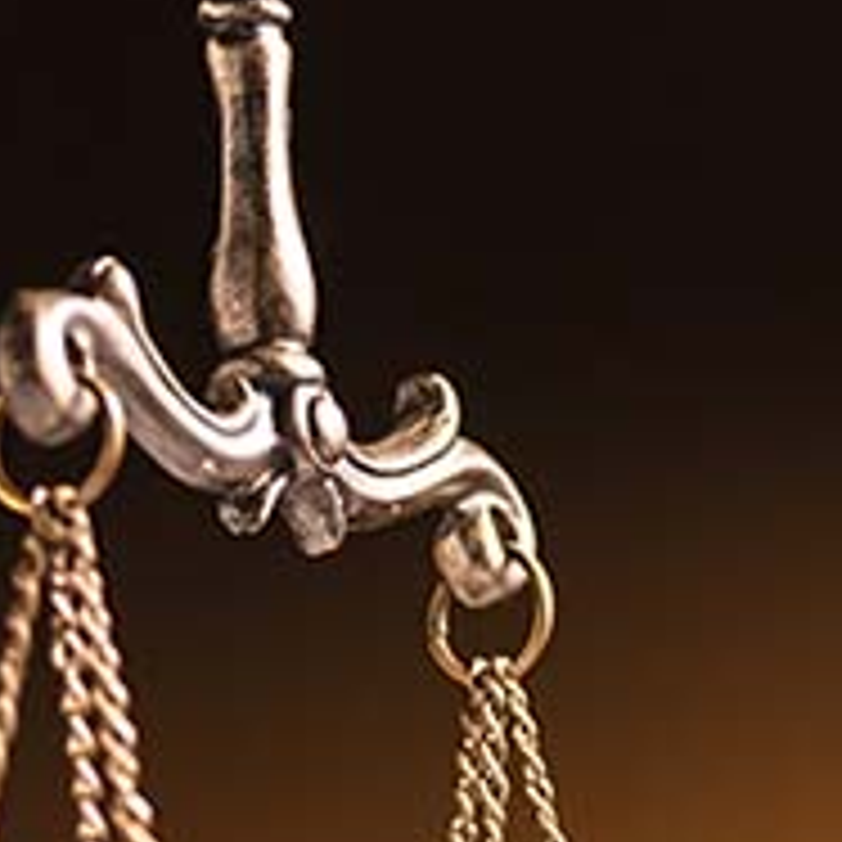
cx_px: 52
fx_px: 11366
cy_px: 545
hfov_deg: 4.2
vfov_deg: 4.2
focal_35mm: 413
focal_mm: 90
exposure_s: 1/100
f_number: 5.6
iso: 100
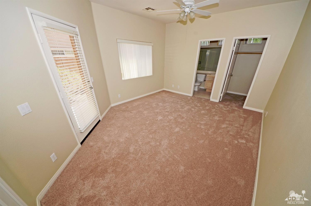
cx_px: 156
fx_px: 103
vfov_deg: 89.7
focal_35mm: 12
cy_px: 103
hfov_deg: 112.8
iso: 100
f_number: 8
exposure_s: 1/60
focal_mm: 8
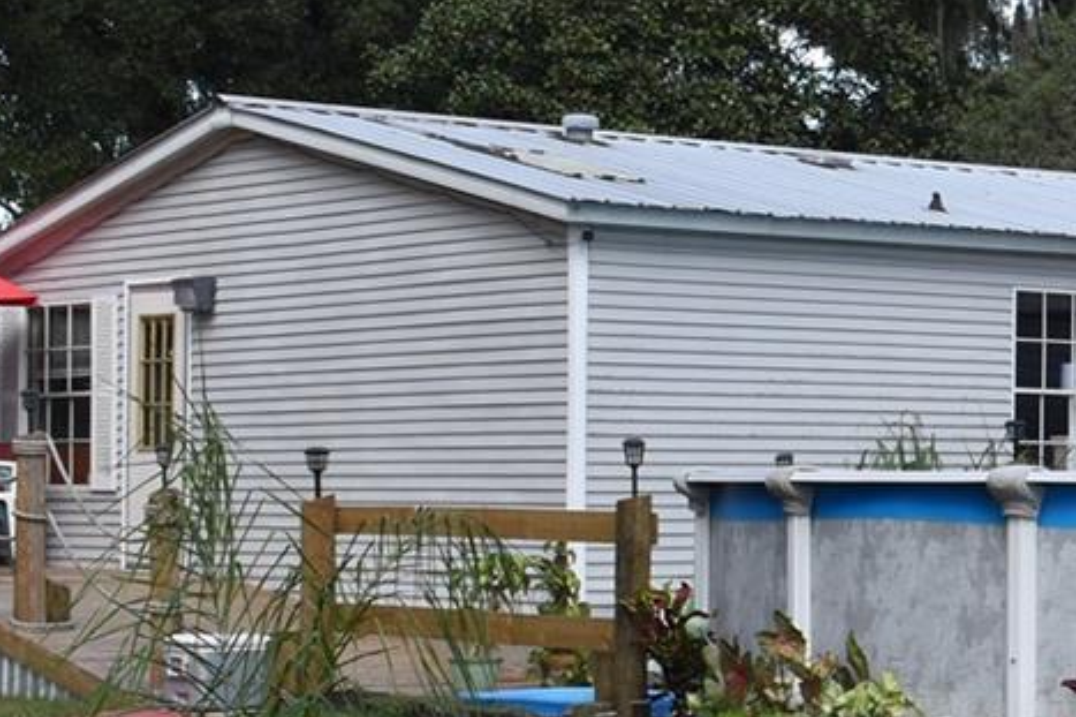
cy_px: 510
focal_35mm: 113
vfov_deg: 12.1
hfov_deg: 16.9
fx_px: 3376
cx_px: 1447
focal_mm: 22
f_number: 7.1
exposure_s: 1/250
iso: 200
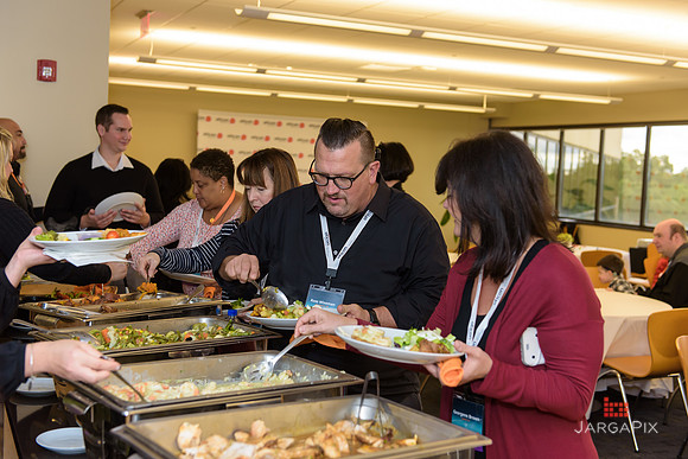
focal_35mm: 48
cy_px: 230
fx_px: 918
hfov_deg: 41.1
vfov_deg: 28.1
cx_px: 344
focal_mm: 48
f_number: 3.2
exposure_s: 1/125
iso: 640
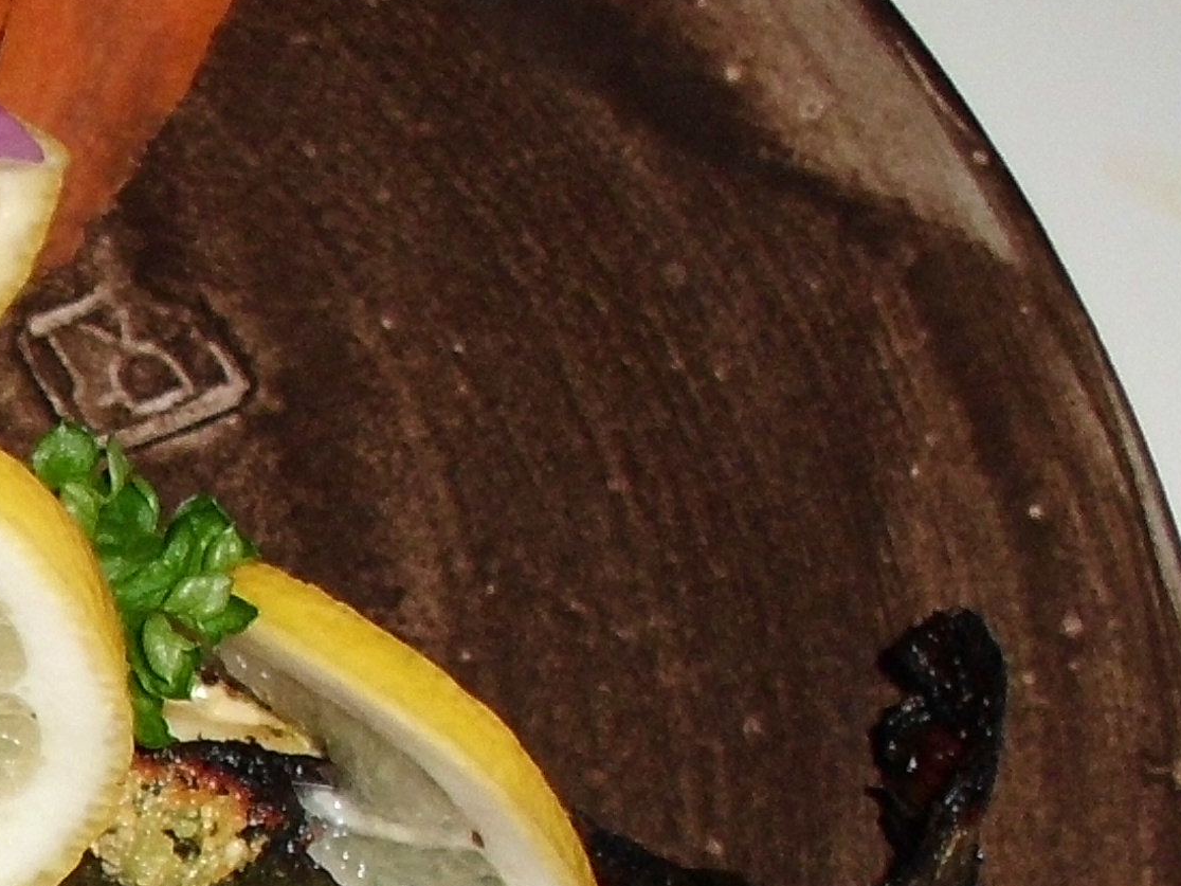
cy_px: 965
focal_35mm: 129
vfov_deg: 11.3
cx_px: -837
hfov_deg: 13.9
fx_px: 4401
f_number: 2.9
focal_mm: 6.3
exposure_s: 1/60
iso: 100
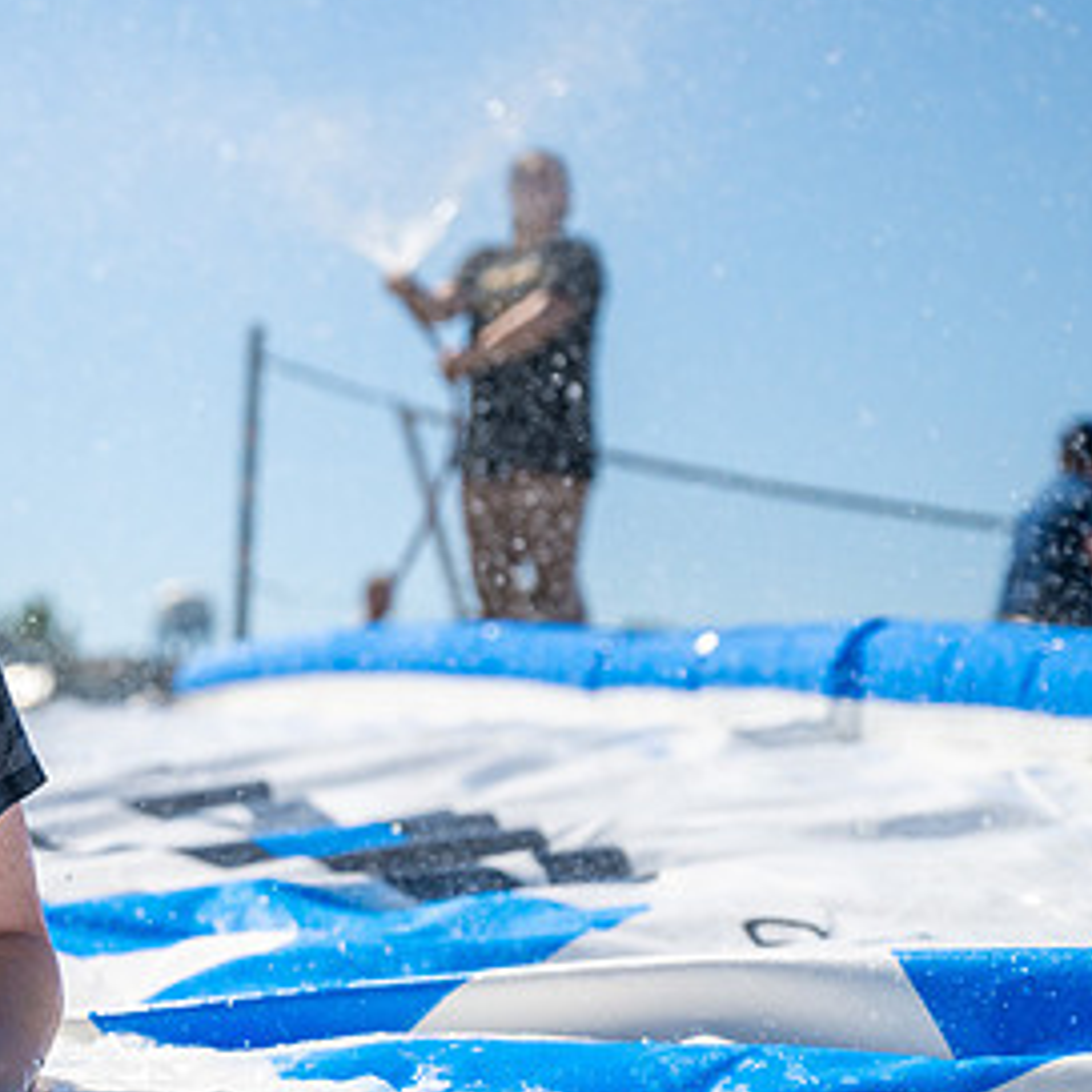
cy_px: 534
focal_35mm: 143
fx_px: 5104
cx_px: 100
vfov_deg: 12.2
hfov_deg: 12.1
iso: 100
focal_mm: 70
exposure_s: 1/1250
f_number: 4
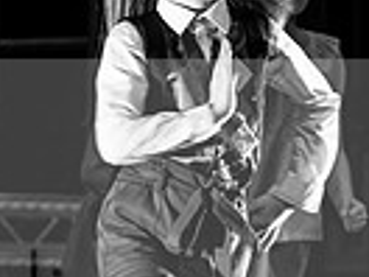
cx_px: -219
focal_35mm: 461
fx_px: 4914
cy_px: 402
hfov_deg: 4.3
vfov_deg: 3.2
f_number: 2.8
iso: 160
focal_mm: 89
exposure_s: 1/50
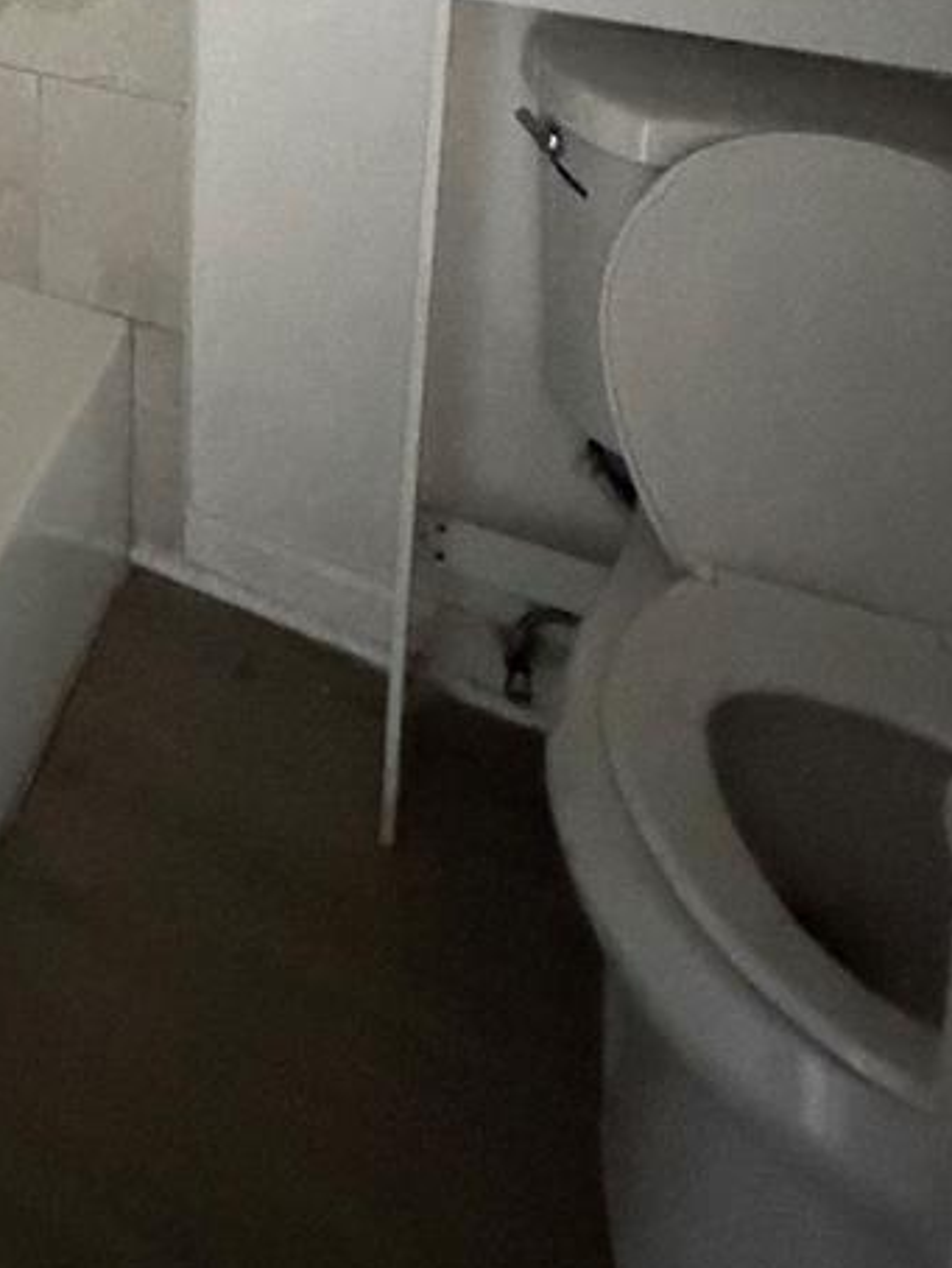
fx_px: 1355
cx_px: -290
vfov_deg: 36.1
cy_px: -327
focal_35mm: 37
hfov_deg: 30.4
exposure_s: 1/51
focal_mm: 2.22
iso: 1250
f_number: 2.2
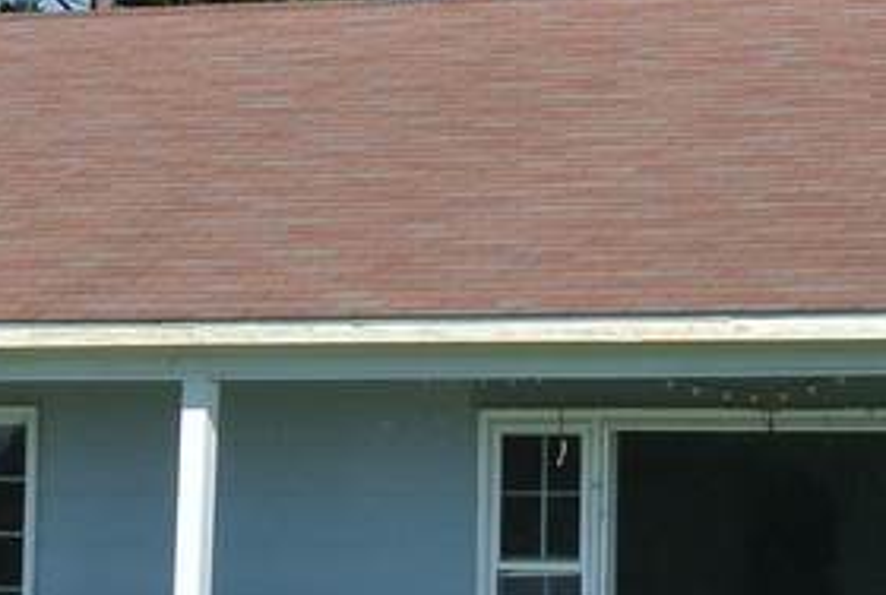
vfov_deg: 6.9
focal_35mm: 201
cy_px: 410
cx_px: 339
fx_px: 4957
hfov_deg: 10.2
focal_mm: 16.3
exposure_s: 1/800
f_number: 5
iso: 100
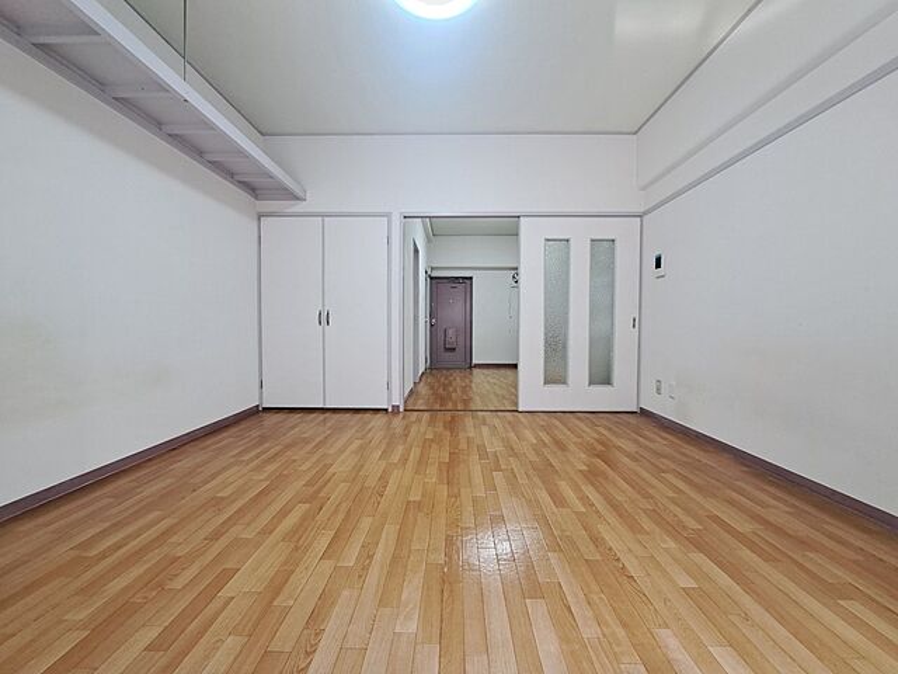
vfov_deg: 89.9
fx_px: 337
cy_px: 337
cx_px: 449
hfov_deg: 106.2
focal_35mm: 13
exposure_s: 1/50
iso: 250
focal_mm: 1.74
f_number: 2.2
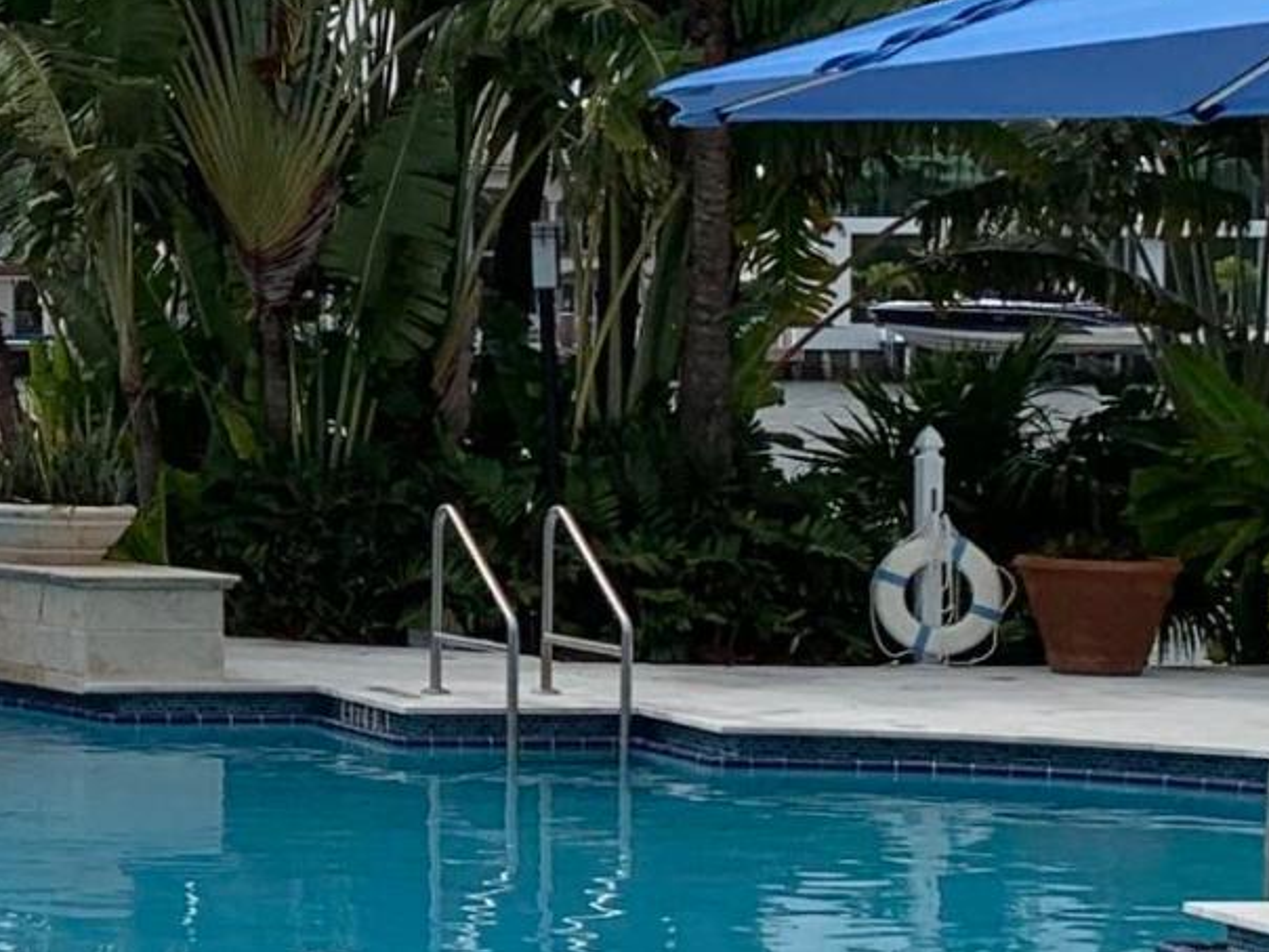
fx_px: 4546
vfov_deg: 11.9
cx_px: -1025
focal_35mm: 124
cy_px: 408
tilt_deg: -2.2
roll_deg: -0.5
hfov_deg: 14.1
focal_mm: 4.25
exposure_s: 1/3650
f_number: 1.8
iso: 25
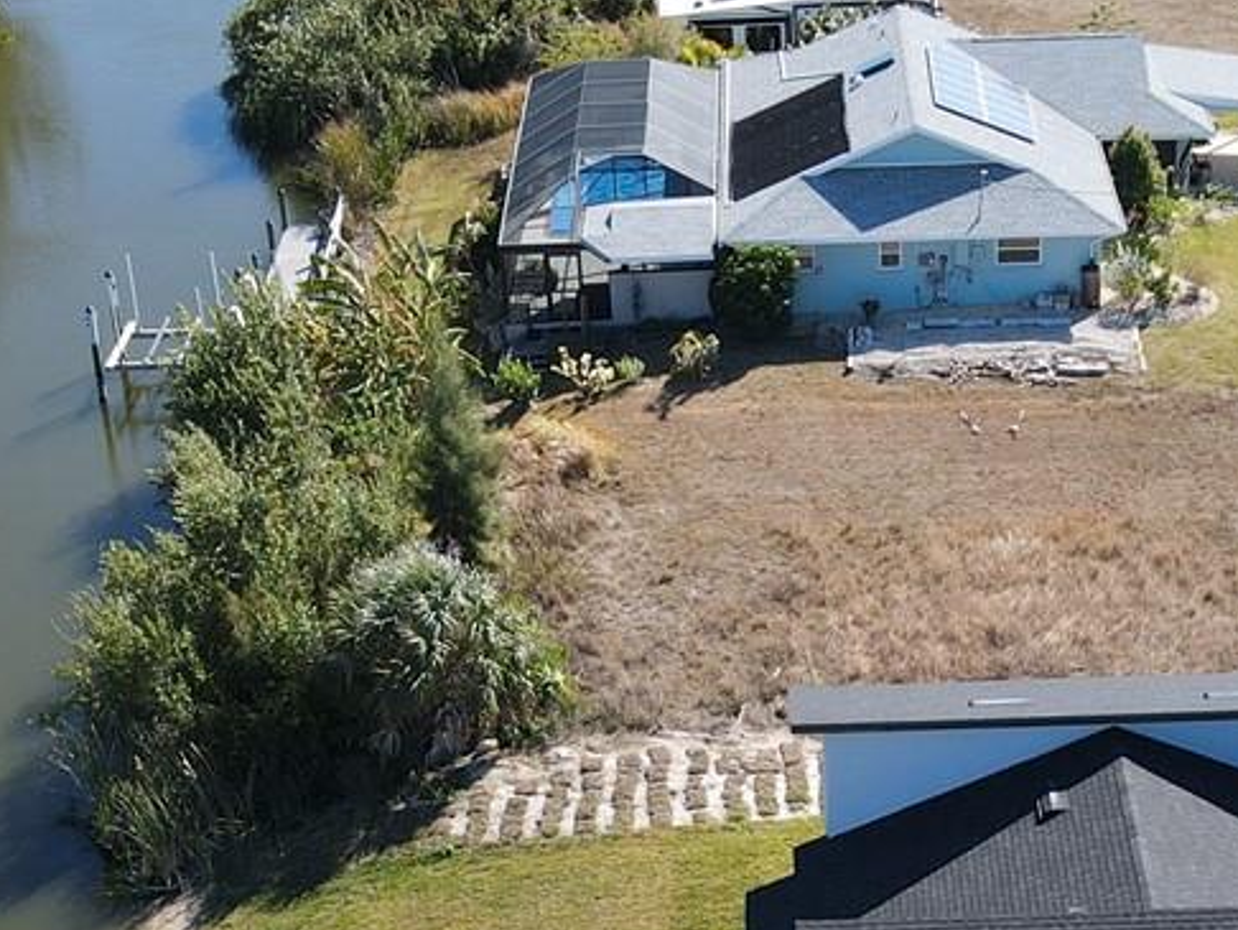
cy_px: 938
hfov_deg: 24.6
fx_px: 2827
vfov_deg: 18.2
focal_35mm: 79
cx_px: 785
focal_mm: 4.5
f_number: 2.8
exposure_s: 1/320
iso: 100
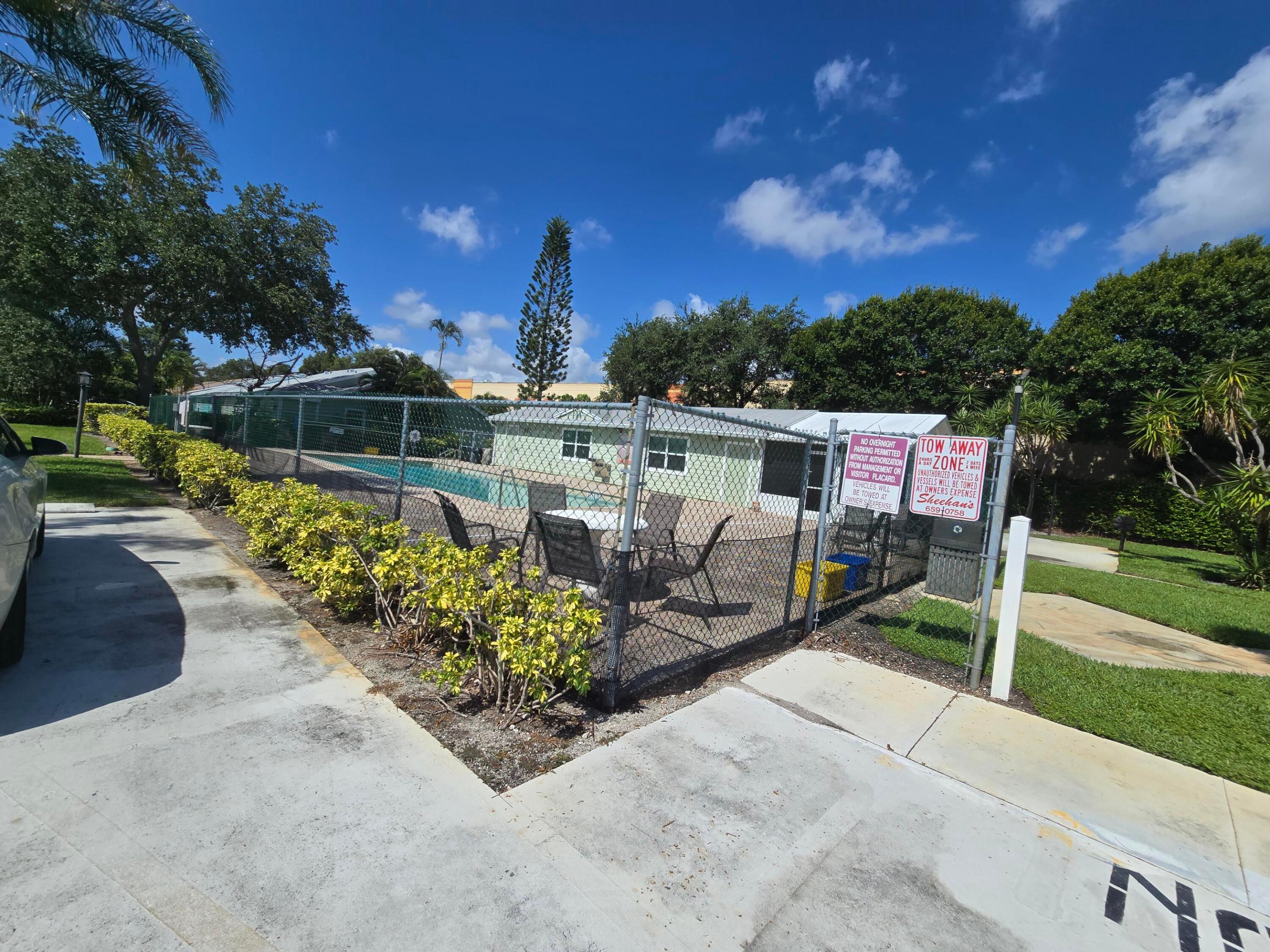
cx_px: 635
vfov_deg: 89.9
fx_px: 477
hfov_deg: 106.2
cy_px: 476
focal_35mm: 13
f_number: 2.2
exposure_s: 1/3840
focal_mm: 2.2
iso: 50
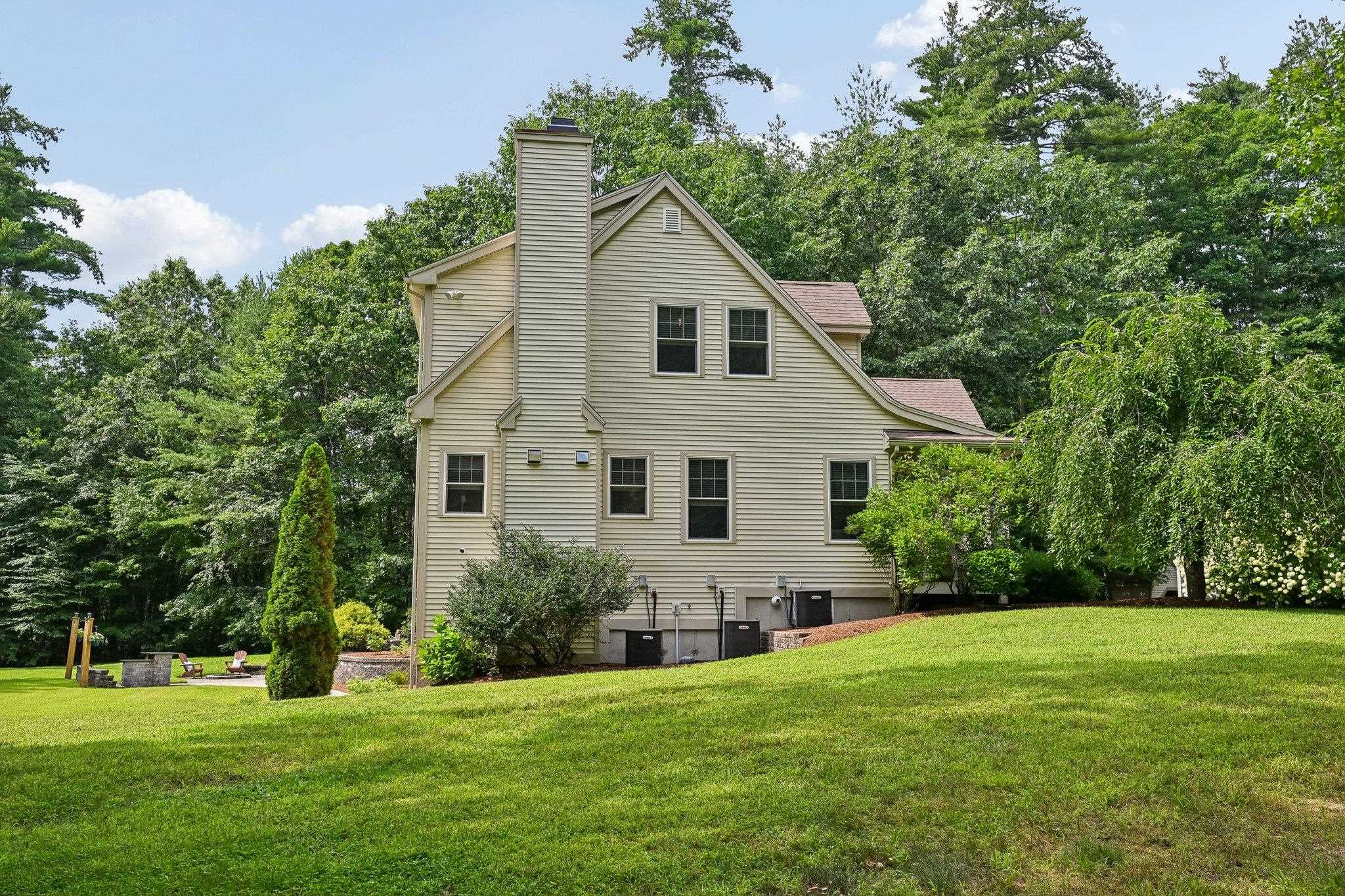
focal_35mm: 30
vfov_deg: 43.6
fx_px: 1121
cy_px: 448
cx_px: 672
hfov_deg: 61.9
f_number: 8
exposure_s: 1/500
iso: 400
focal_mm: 30
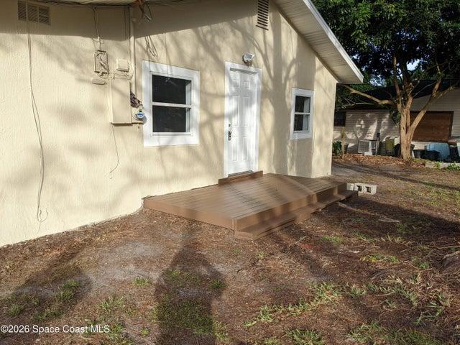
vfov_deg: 51.4
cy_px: 172
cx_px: 230
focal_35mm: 27
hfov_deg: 65.3
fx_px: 359
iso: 74
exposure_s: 1/1672
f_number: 1.73
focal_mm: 4.38
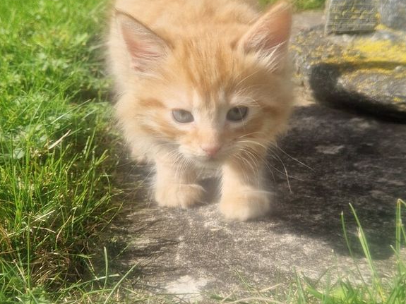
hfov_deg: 71.6
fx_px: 281
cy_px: 148
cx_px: 210
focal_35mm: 24
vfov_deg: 56.8
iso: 50
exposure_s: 1/1476
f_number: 1.8
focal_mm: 5.4
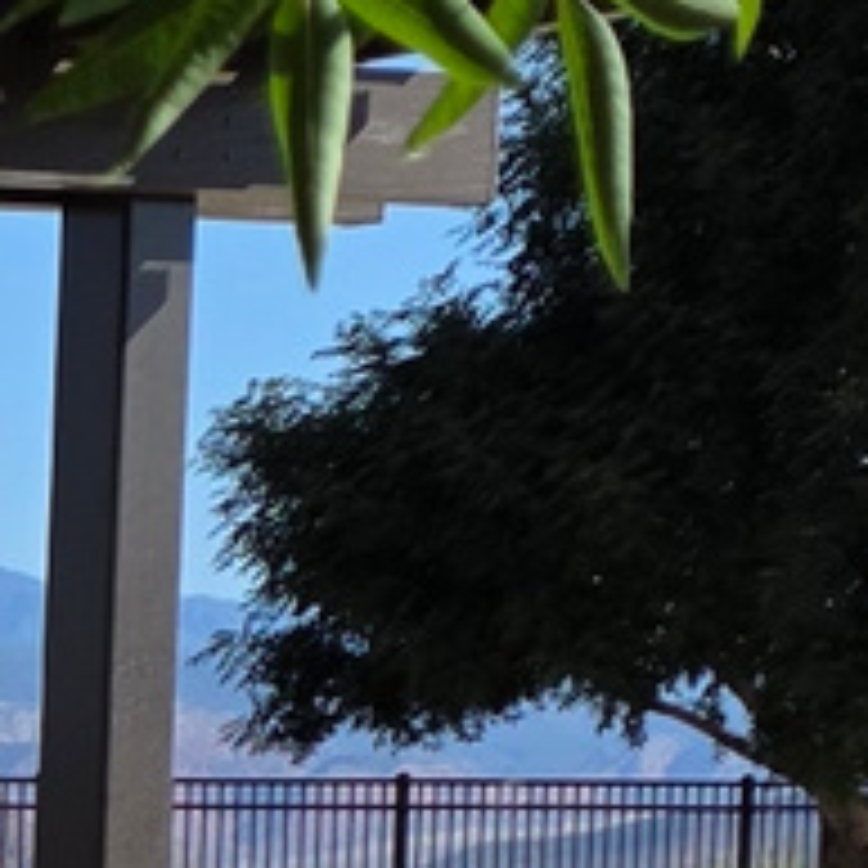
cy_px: 1880
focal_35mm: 216
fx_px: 6128
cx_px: -1907
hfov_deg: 7.1
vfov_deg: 7.7
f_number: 1.7
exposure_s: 1/5958
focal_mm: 6.3
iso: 80
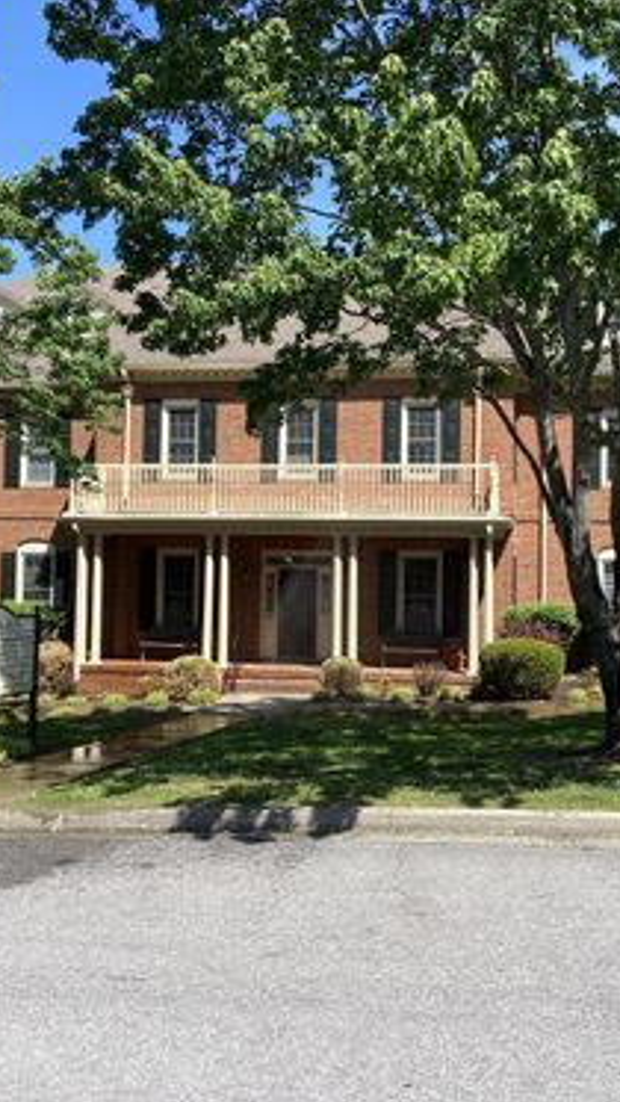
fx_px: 1110
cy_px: 551
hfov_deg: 31.1
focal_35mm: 38
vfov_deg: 52.8
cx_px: 372
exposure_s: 1/1653
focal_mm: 4.25
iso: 32
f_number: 1.8
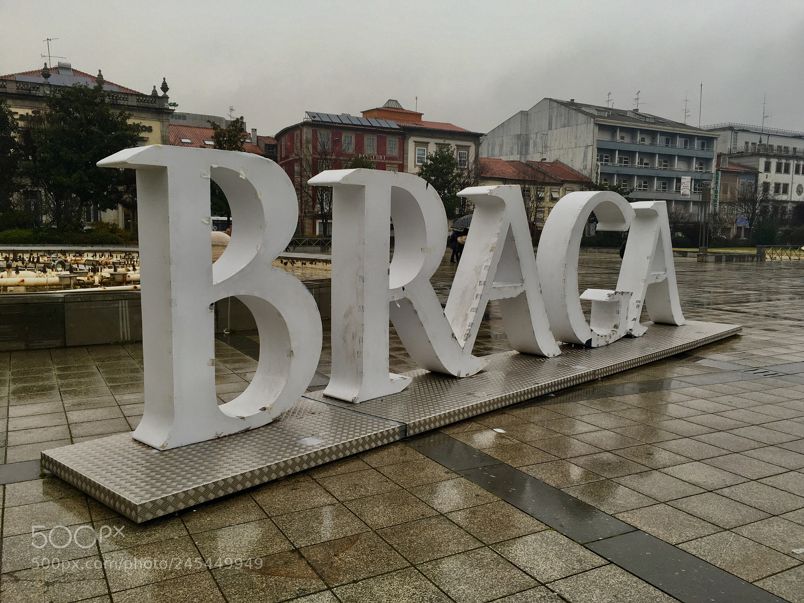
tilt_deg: -7.1
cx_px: 402
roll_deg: -1.3
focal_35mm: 29
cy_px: 302
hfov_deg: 61.7
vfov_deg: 48.2
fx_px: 674
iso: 40
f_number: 2.2
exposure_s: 1/100
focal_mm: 4.15
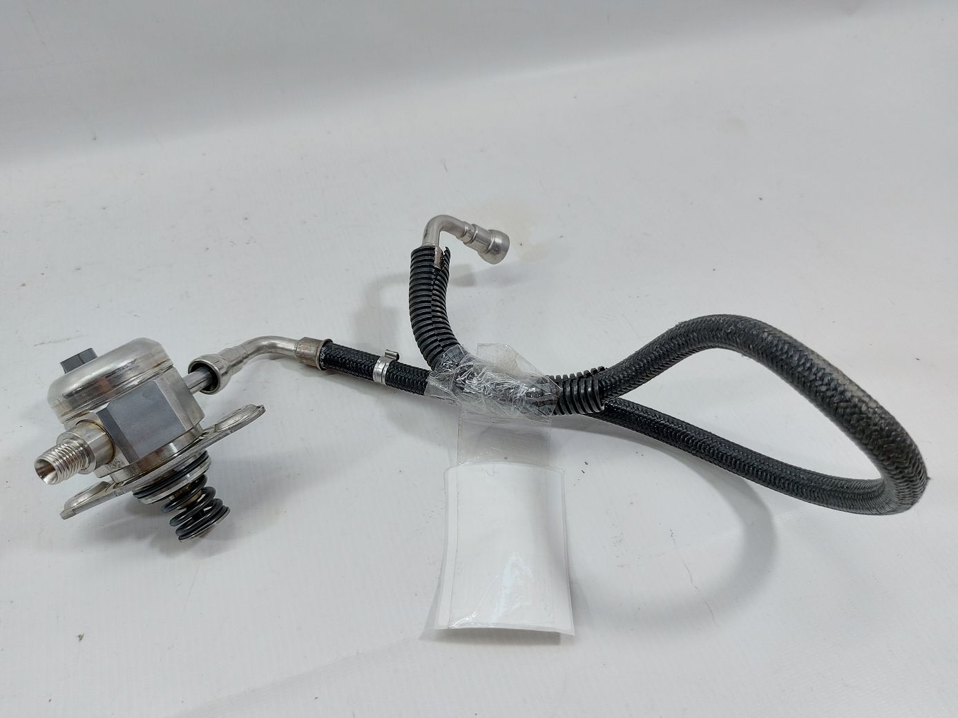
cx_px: 479
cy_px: 359
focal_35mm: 24
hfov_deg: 71.6
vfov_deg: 56.8
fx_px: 664
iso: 64
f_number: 1.8
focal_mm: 5.23
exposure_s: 1/50
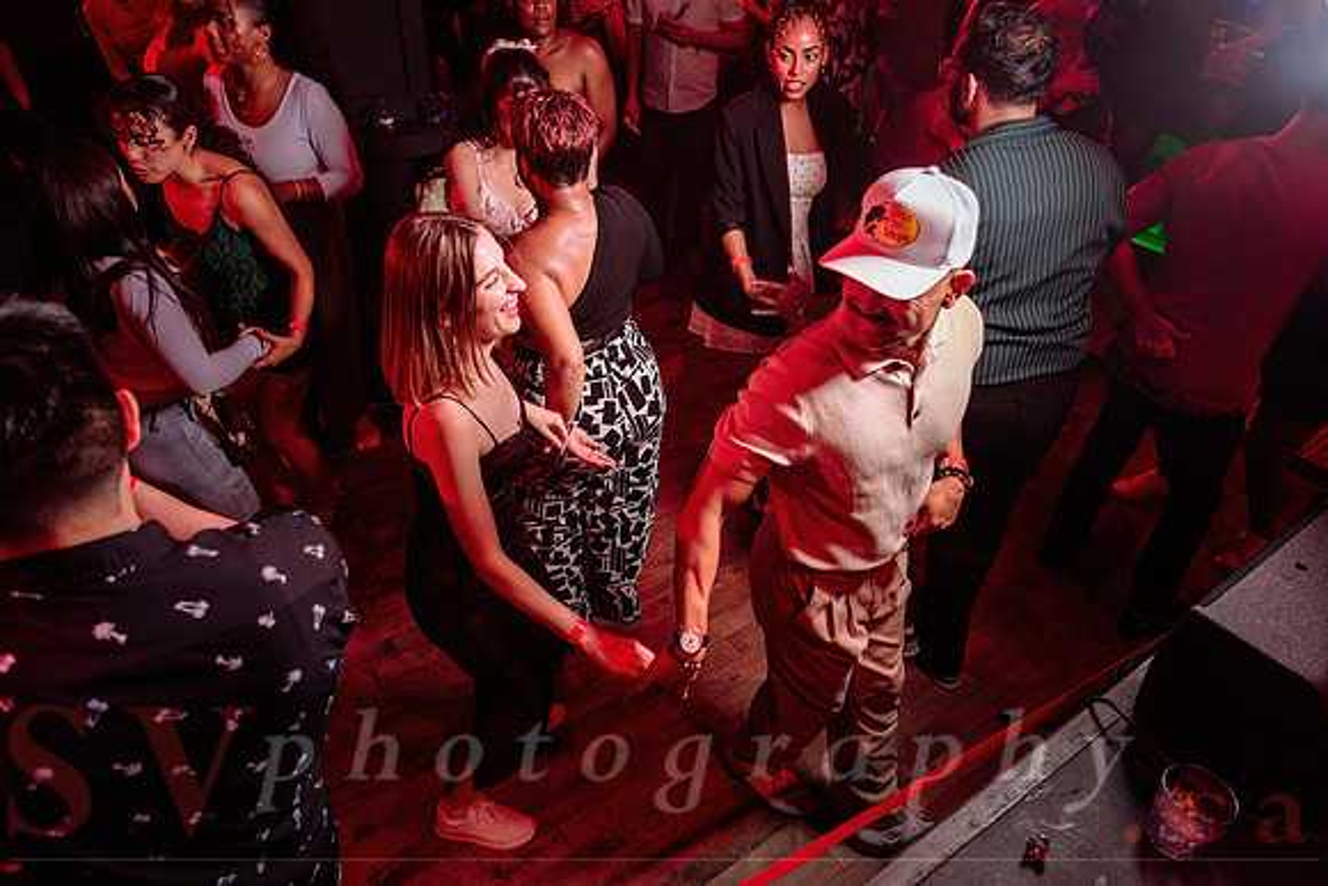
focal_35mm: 24
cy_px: 443
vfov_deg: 53.2
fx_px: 886
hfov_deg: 73.7
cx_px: 664
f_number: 3.2
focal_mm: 24
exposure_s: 1/40
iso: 800
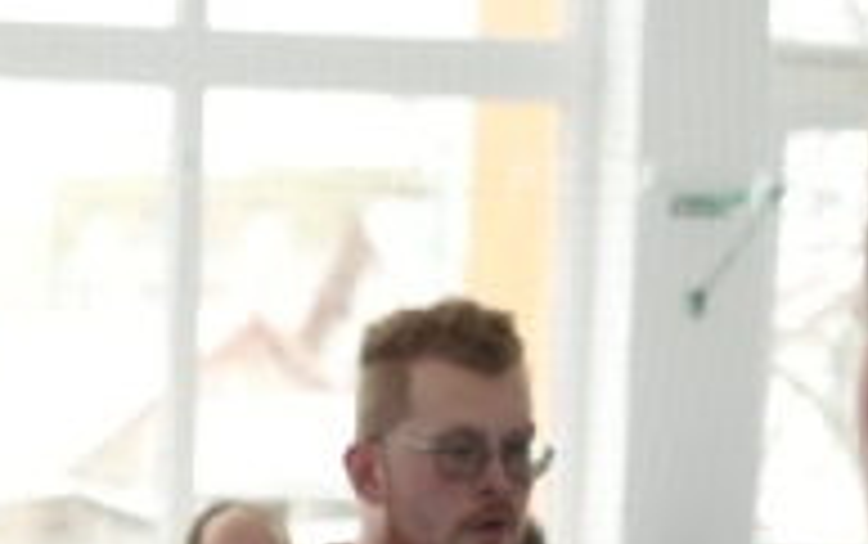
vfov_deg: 6.0
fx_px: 4996
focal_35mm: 211
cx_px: -544
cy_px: 1185
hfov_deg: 9.6
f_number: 4
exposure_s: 1/400
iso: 3200
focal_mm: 50
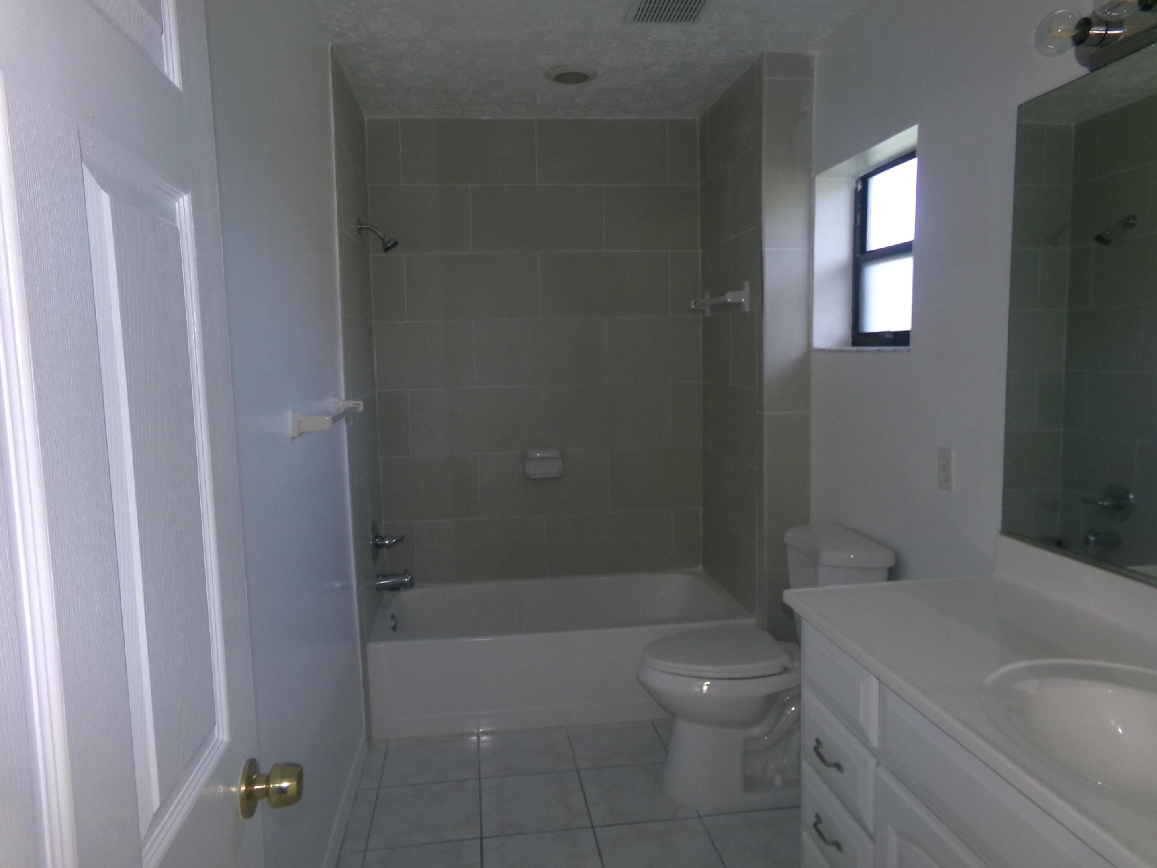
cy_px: 434
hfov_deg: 71.6
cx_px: 578
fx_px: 802
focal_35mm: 24
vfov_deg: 56.8
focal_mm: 4.3
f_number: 3.7
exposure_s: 1/34
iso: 200
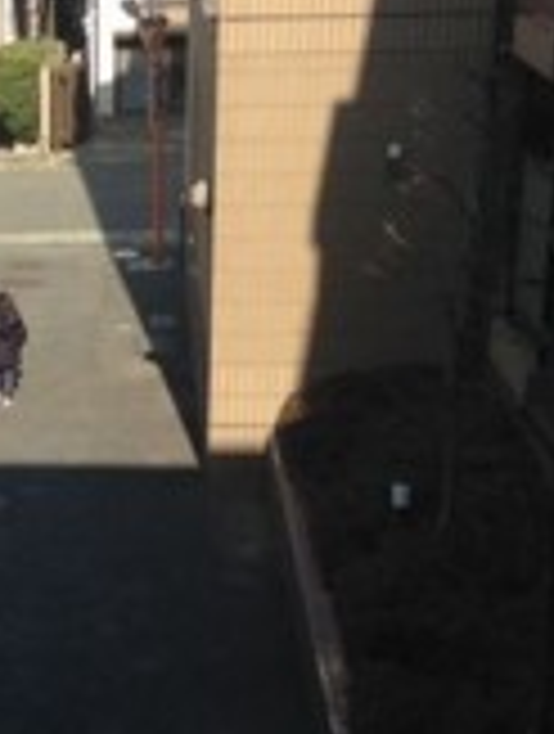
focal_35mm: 91
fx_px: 1934
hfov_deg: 15.9
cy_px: 464
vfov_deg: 21.4
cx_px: -45
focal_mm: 4.12
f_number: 2.4
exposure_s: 1/763
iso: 50
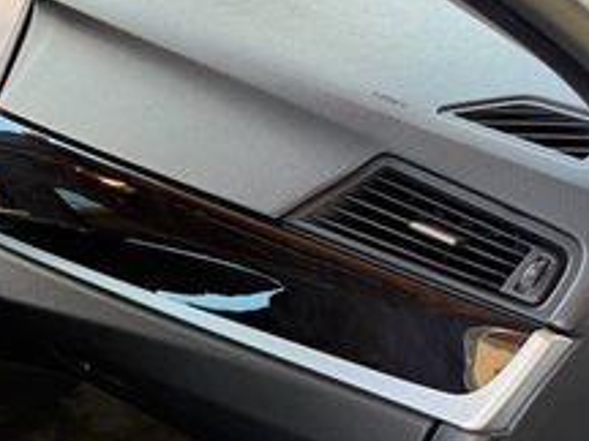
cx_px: -164
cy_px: 427
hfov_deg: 24.2
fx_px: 1208
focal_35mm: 71
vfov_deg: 20.2
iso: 200
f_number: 1.78
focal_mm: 6.76
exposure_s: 1/64
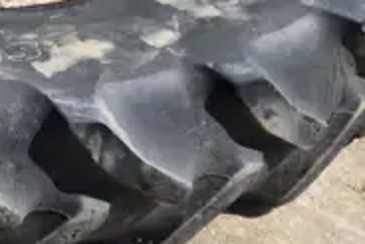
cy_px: -48
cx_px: -75
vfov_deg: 15.9
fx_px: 842
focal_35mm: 83
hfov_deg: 22.5
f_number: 1.8
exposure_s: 1/904
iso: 12
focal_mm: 6.4
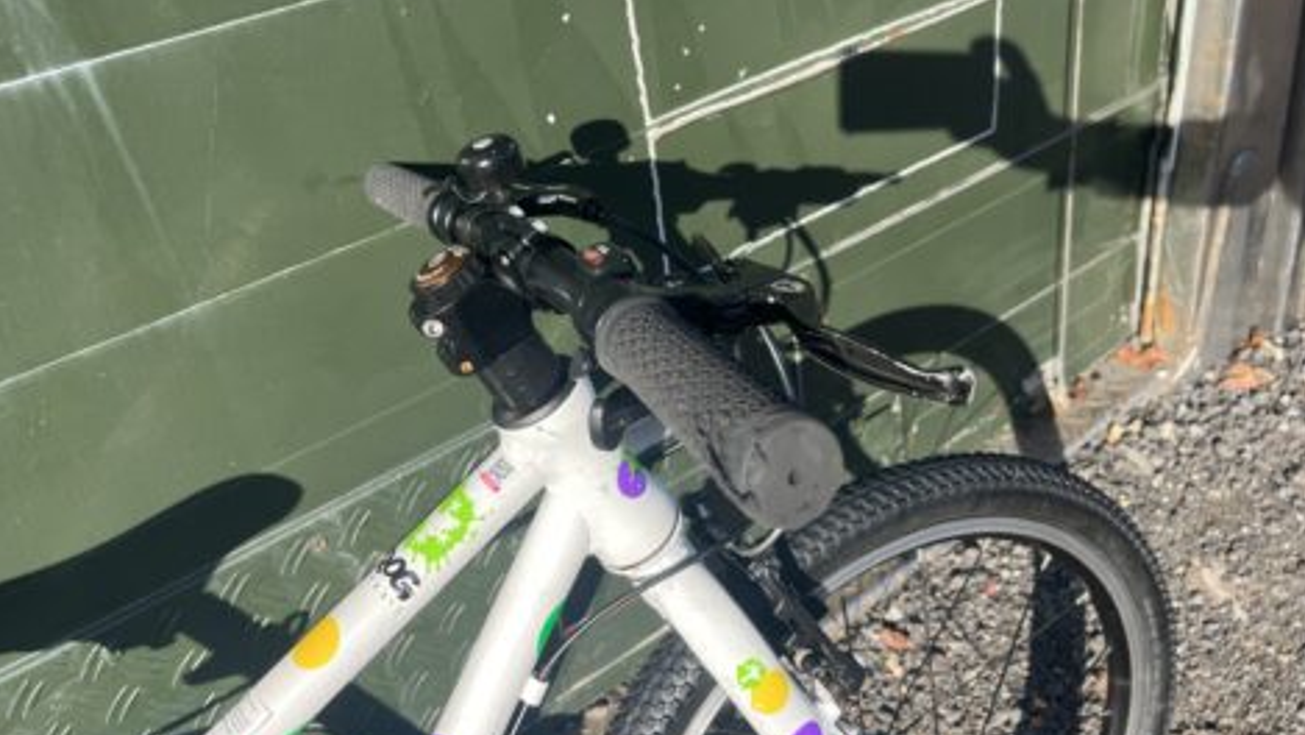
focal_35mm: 29
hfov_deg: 66.1
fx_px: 1004
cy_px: 251
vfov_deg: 39.8
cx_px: 640
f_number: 1.6
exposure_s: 1/1163
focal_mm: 5.1
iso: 50
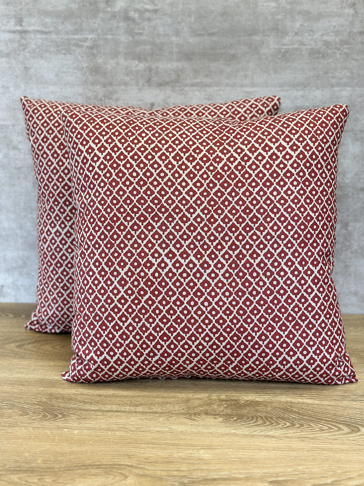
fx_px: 673
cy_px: 243
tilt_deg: -14.8
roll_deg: -0.9
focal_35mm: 48
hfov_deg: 30.3
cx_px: 182
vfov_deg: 39.7
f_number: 1.78
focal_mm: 6.86
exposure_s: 1/120
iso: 80
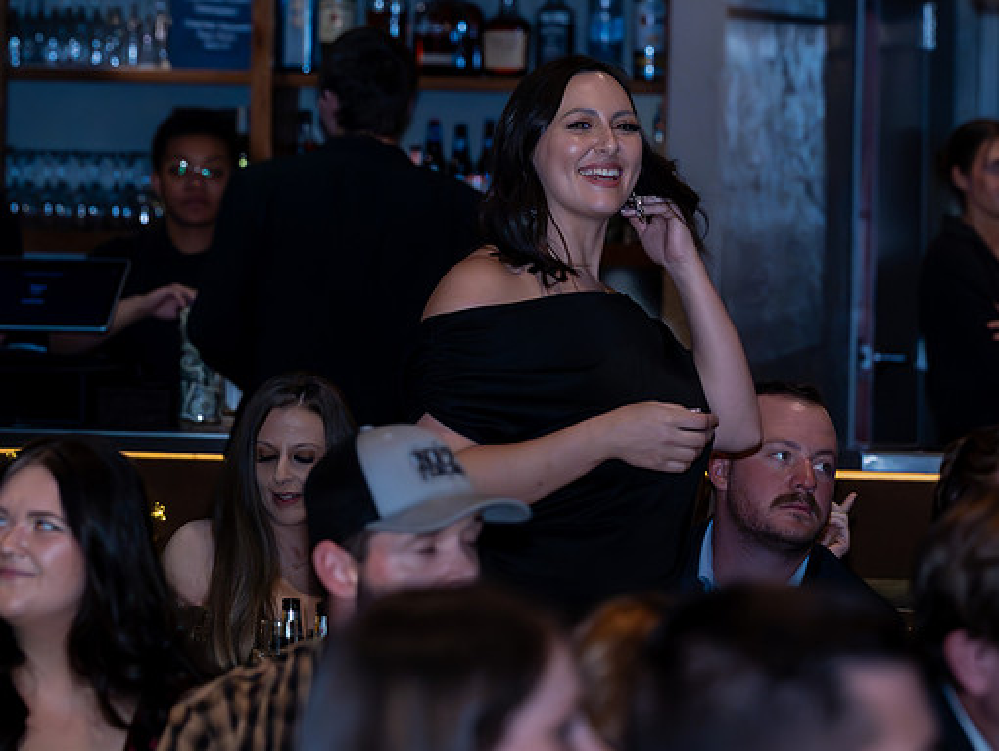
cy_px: 258
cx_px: 644
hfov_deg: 7.2
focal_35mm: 273
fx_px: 7882
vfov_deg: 5.4
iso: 6400
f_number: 5
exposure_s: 1/320
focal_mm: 150
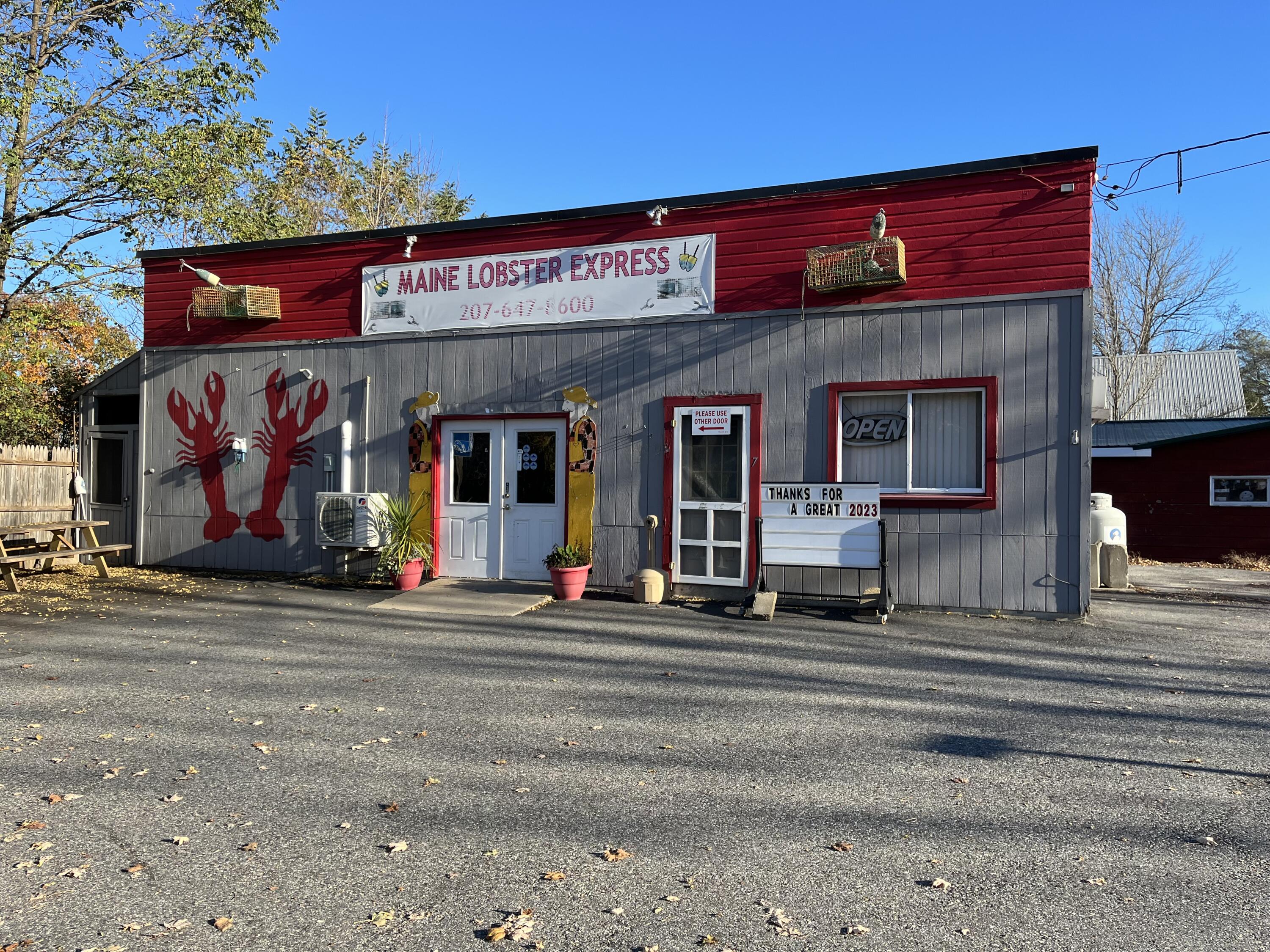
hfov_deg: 67.3
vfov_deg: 53.1
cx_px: 635
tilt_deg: -0.2
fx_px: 954
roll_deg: -0.6
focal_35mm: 26
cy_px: 476
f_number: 1.6
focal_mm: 5.1
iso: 50
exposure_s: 1/1325
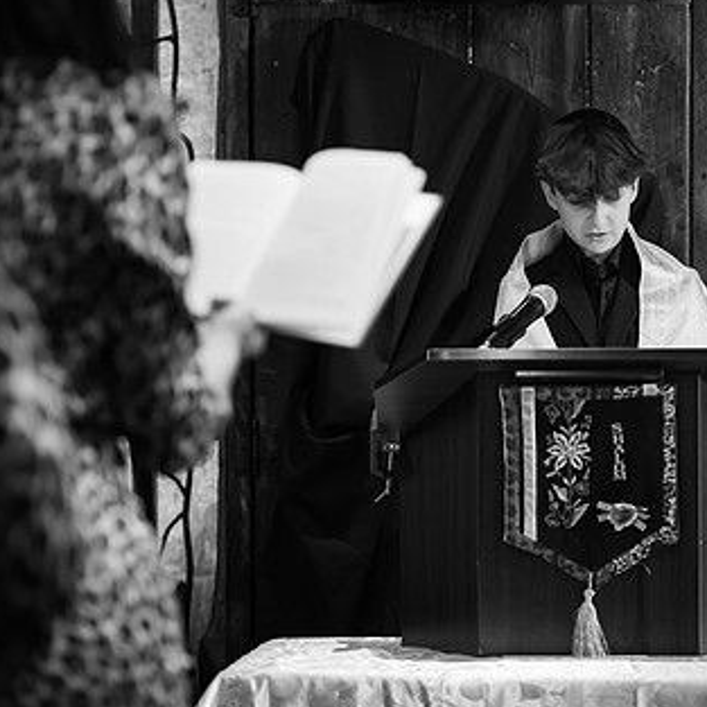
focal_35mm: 163
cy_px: 350
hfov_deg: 10.7
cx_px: 518
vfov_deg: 10.7
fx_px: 3766
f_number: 3.2
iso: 1250
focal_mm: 102
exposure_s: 1/200
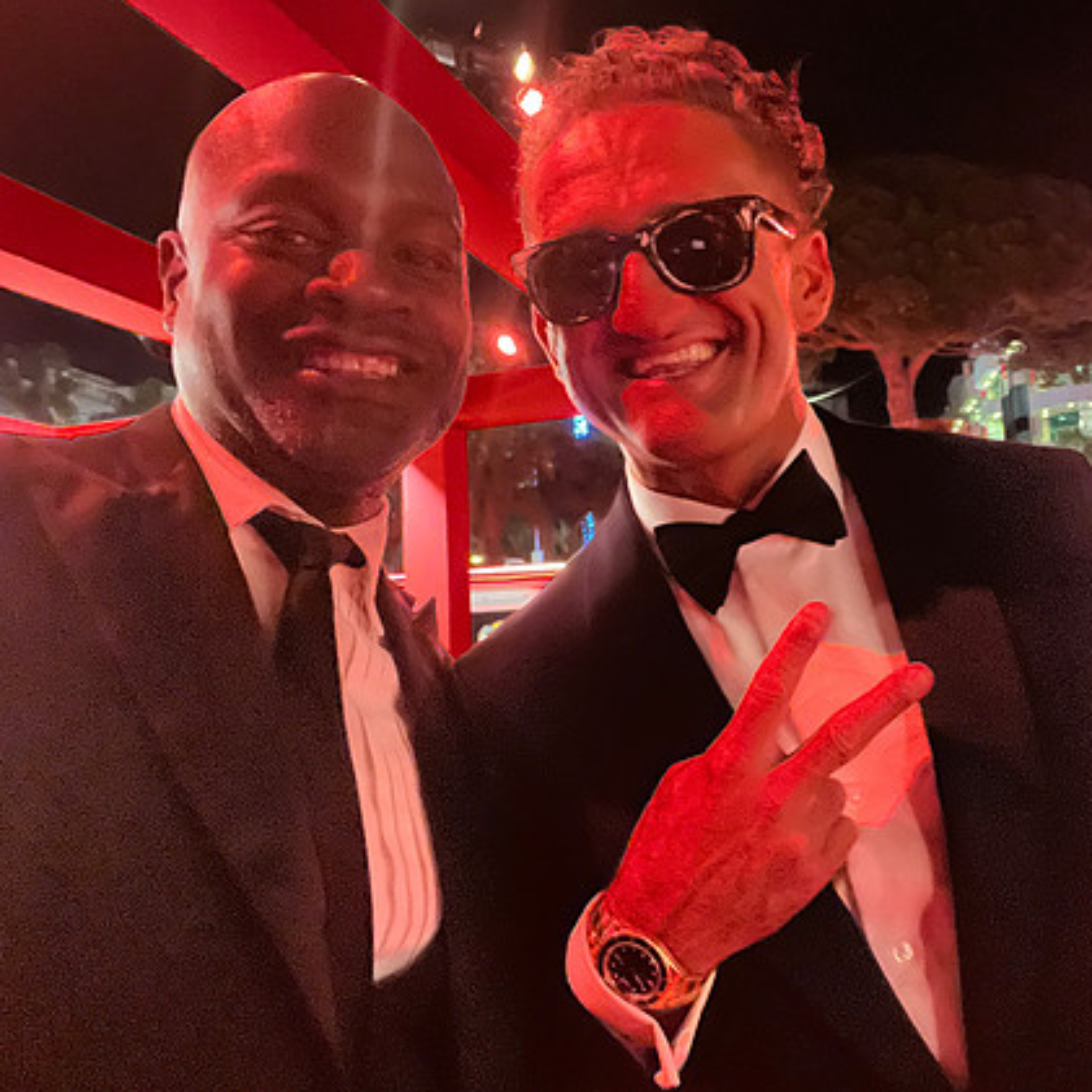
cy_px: 533
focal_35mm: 28
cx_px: 729
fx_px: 999
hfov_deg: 56.1
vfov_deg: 57.3
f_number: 2.2
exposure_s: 1/15
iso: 1600
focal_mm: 2.71
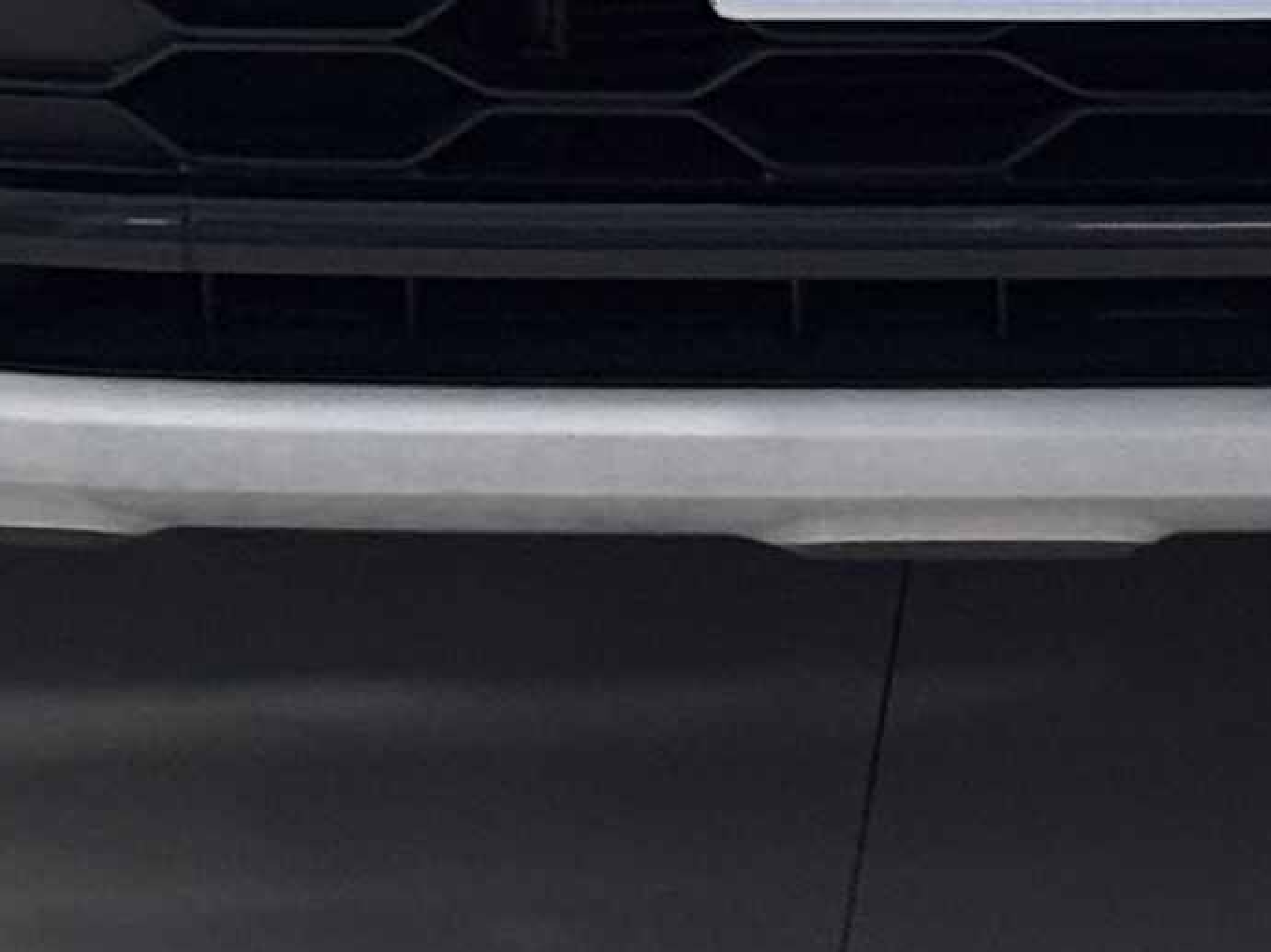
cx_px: 1429
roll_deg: +1.4
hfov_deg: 6.5
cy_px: -1562
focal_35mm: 304
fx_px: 11158
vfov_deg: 4.7
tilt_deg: -10.8
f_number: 1.6
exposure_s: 1/50
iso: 80
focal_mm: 5.96
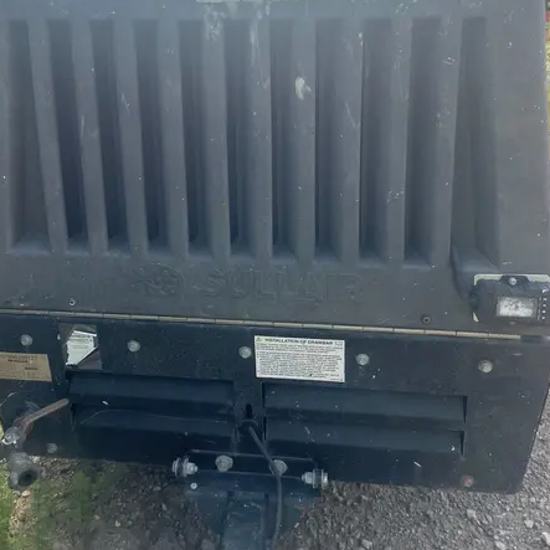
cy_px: 148
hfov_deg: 43.8
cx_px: 248
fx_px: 683
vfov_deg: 42.7
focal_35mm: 38
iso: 50
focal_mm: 5.1
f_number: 1.6
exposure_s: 1/1294
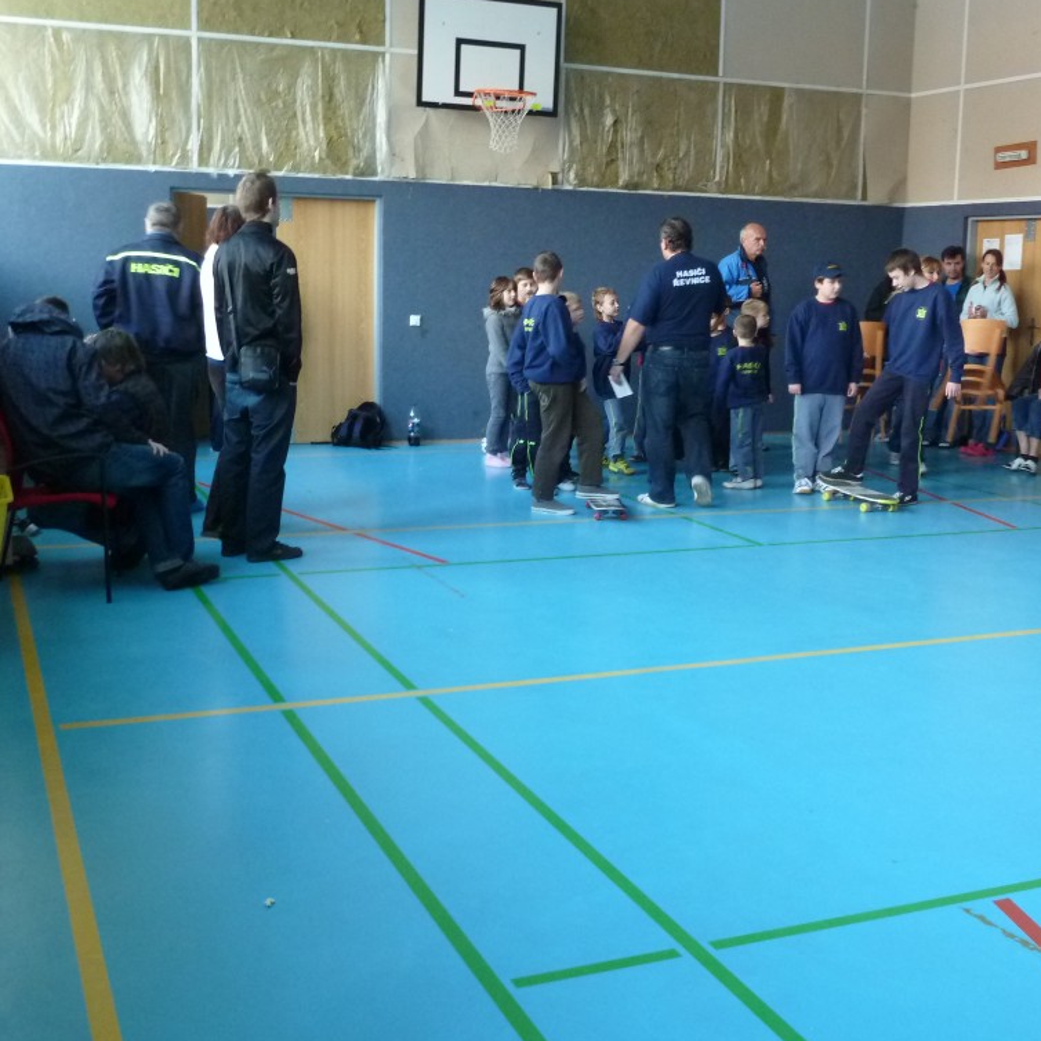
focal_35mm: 42
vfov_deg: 40.0
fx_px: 1429
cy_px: 515
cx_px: 563
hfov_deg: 40.0
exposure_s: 1/15
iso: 400
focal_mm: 5.7
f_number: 3.5
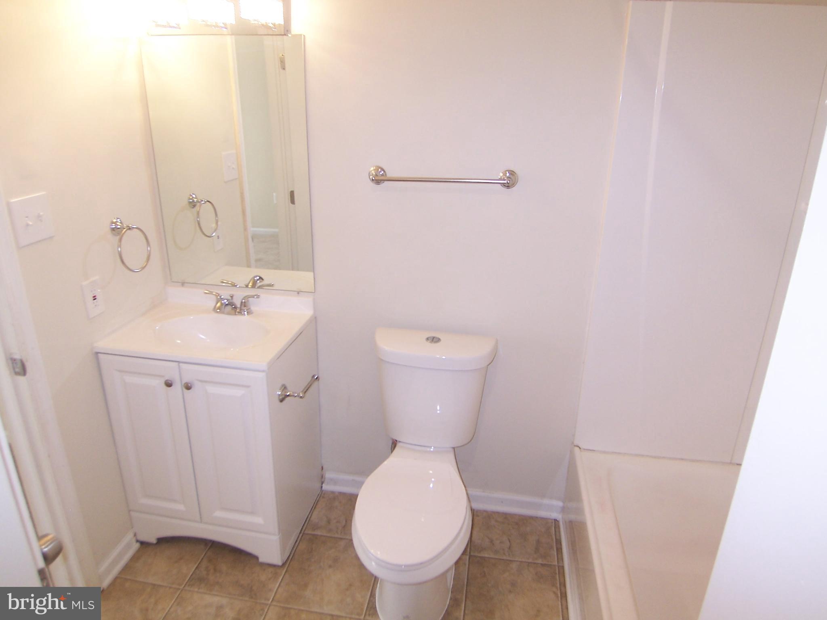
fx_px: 550
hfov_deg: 73.9
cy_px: 310
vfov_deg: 58.9
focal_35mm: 23
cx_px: 414
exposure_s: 1/30
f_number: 2.8
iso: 64
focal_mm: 3.8
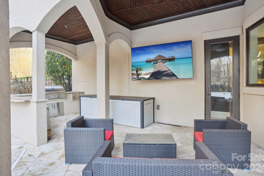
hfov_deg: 86.9
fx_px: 139
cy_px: 86
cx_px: 137
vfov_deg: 64.5
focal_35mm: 19
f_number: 7.1
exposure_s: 1/125
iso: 400
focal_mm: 18
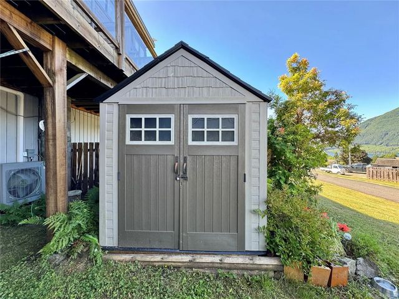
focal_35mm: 14
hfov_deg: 102.1
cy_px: 150
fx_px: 161
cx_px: 200
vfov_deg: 85.7
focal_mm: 2.22
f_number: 2.2
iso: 64
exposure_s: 1/99
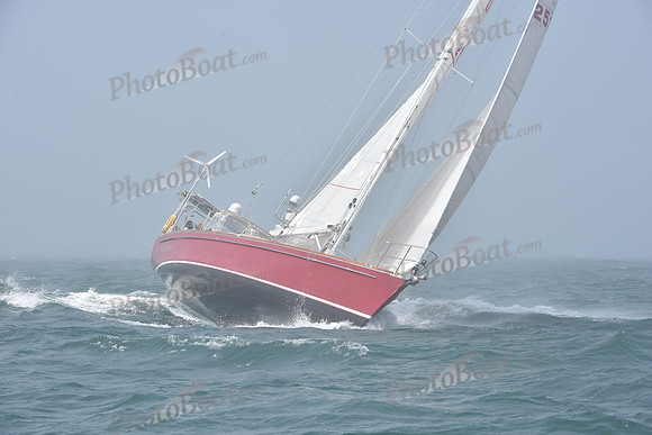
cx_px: 326
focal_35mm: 110
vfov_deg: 12.5
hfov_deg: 18.6
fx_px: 1993
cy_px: 218
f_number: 9
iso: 320
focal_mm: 110
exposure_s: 1/1000
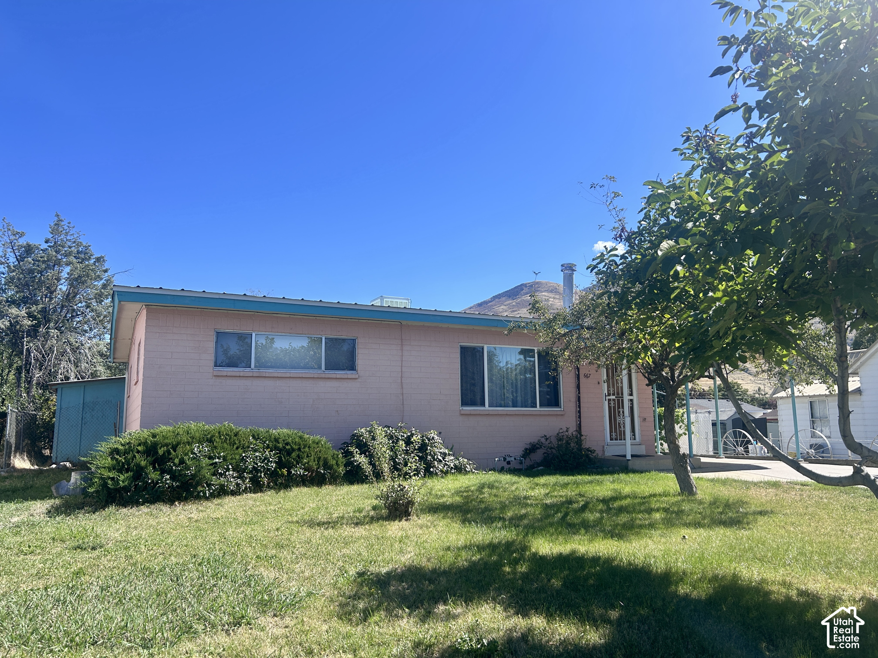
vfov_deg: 53.1
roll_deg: +0.7
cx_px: 439
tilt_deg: +7.6
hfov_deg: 67.3
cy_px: 329
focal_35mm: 26
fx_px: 659
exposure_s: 1/2994
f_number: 1.5
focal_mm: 5.7
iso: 50
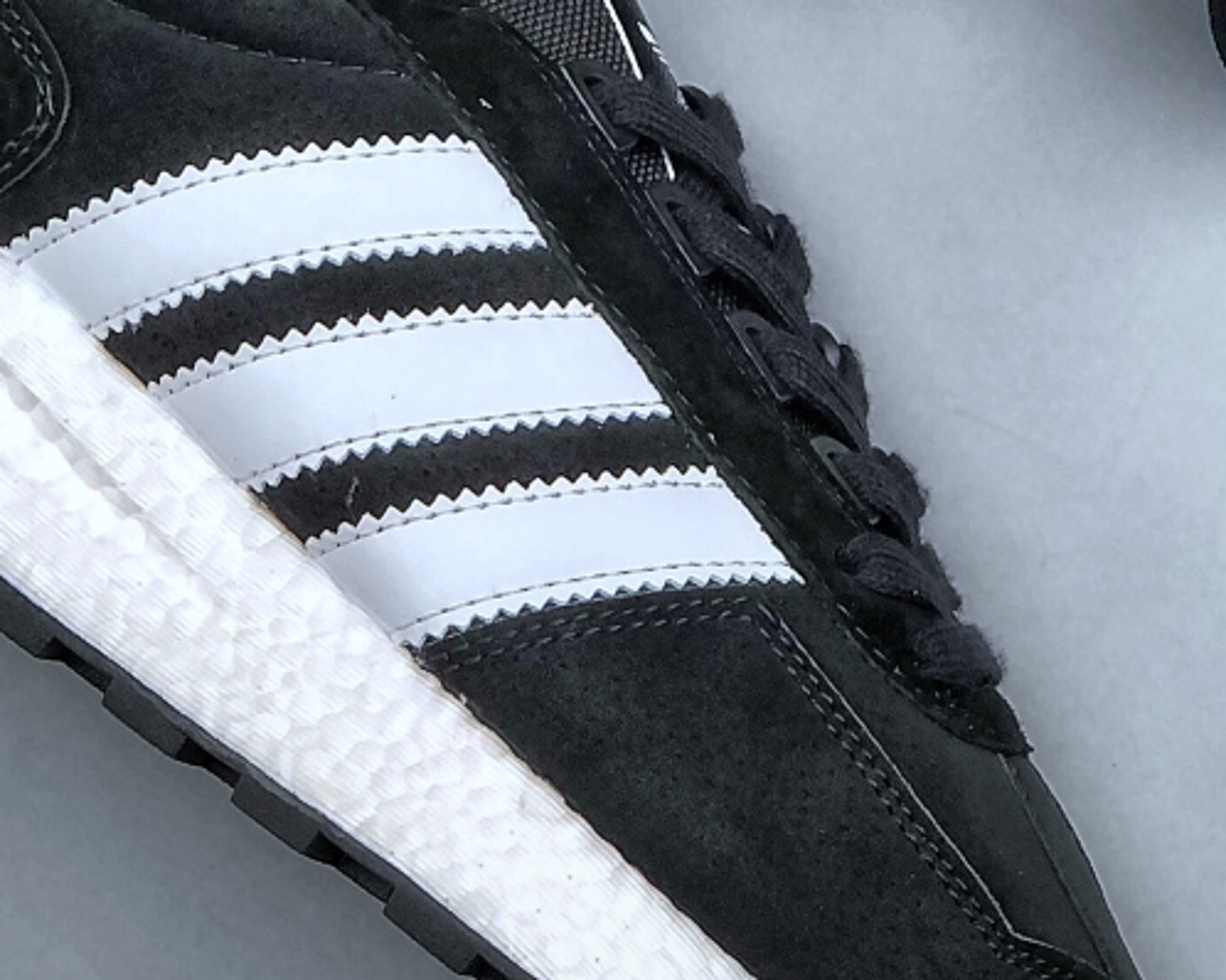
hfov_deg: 12.0
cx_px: 551
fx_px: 5840
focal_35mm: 161
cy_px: -86
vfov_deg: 9.5
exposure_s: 1/50
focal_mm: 6.6
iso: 20
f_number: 2.8
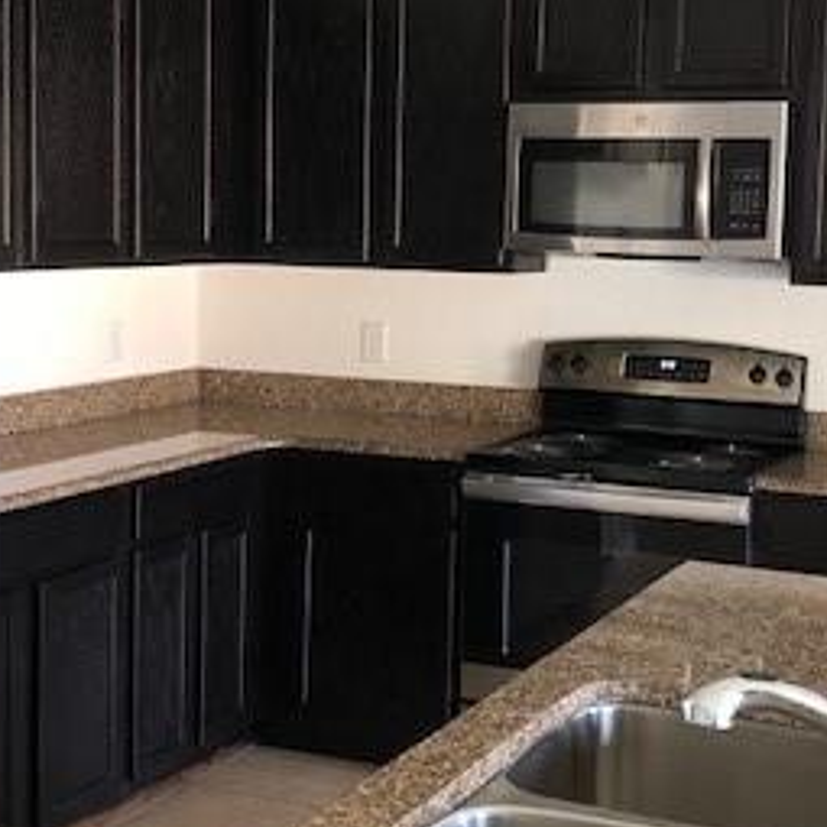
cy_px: 357
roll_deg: -1.5
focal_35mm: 62
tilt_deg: -5.1
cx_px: 415
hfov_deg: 27.7
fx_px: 1676
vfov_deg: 27.7
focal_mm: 3.99
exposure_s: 1/15
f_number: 1.8
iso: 50
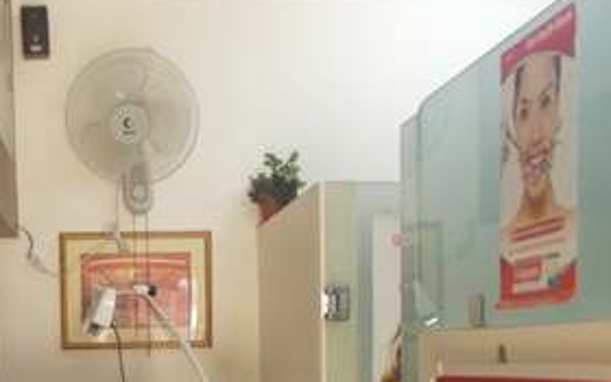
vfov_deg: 19.6
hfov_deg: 31.7
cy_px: 441
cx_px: 133
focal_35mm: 63
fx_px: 1049
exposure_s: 1/25
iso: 160
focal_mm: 4.6
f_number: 3.2
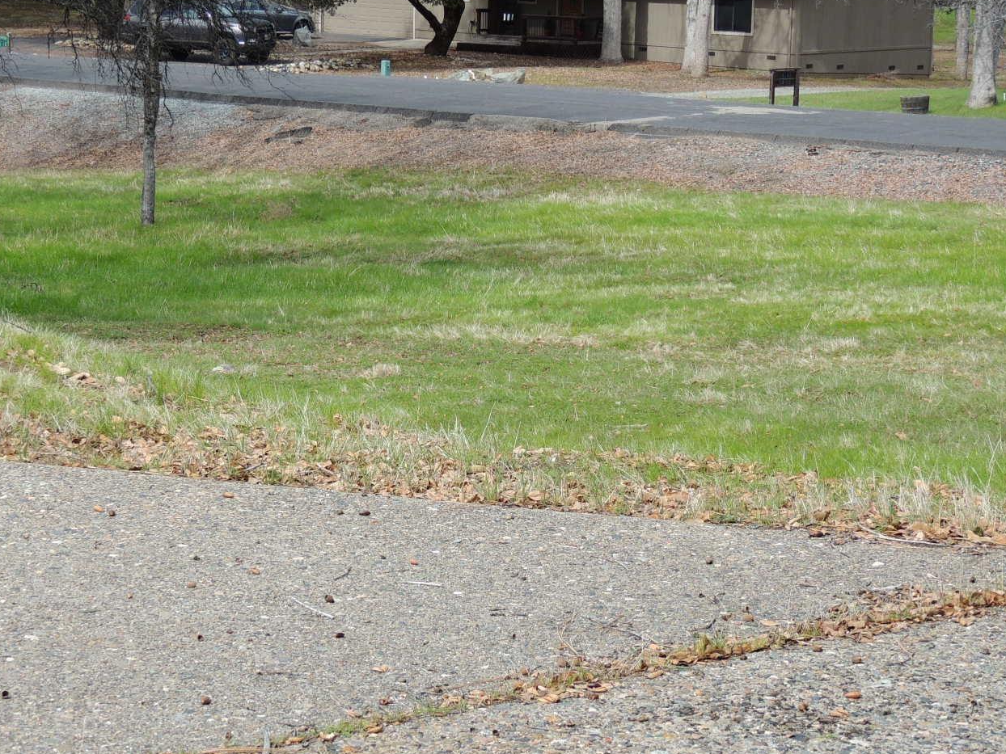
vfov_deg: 16.4
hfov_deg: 21.7
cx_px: 383
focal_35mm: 90
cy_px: 356
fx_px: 2616
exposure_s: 1/500
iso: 100
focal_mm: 12.4
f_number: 3.9
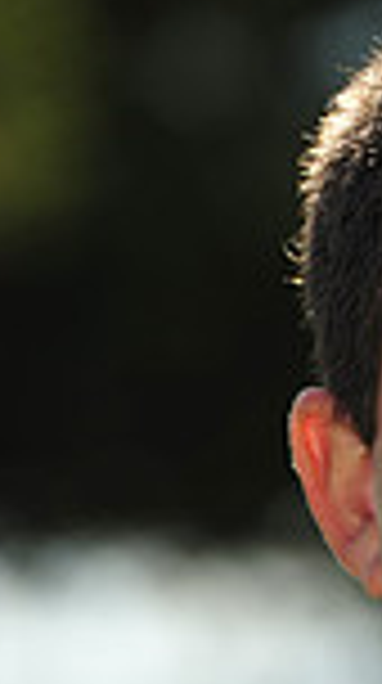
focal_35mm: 800
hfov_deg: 1.5
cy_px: 1053
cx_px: 580
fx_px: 14470
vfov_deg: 2.7
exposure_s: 1/800
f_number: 4.5
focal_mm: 200
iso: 200
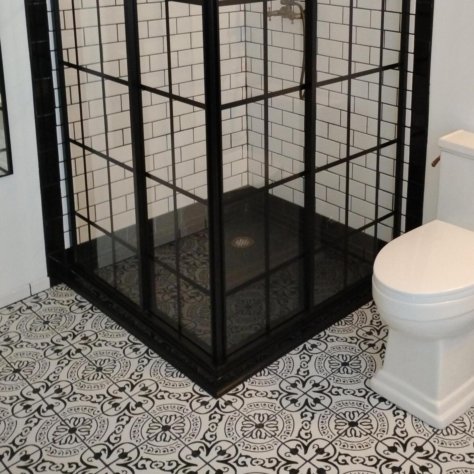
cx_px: 296
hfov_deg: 39.8
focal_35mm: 42
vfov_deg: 38.2
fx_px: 651
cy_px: 80
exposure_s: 1/30
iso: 1494
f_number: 1.8
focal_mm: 4.26
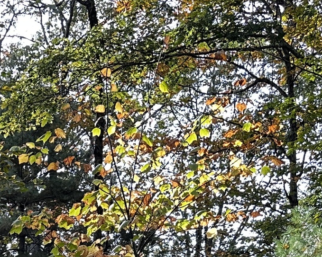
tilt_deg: +3.8
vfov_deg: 13.1
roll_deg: -0.5
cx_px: -132
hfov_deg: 16.8
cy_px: 461
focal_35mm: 106
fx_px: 1010
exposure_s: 1/286
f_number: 1.78
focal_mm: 6.86
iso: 80
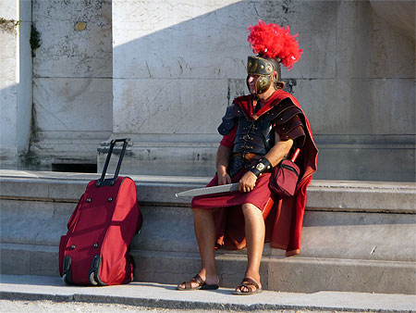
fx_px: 3367
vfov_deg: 5.3
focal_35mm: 280
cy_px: 156
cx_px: 208
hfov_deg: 7.1
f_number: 4.9
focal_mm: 47
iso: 100
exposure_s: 1/200
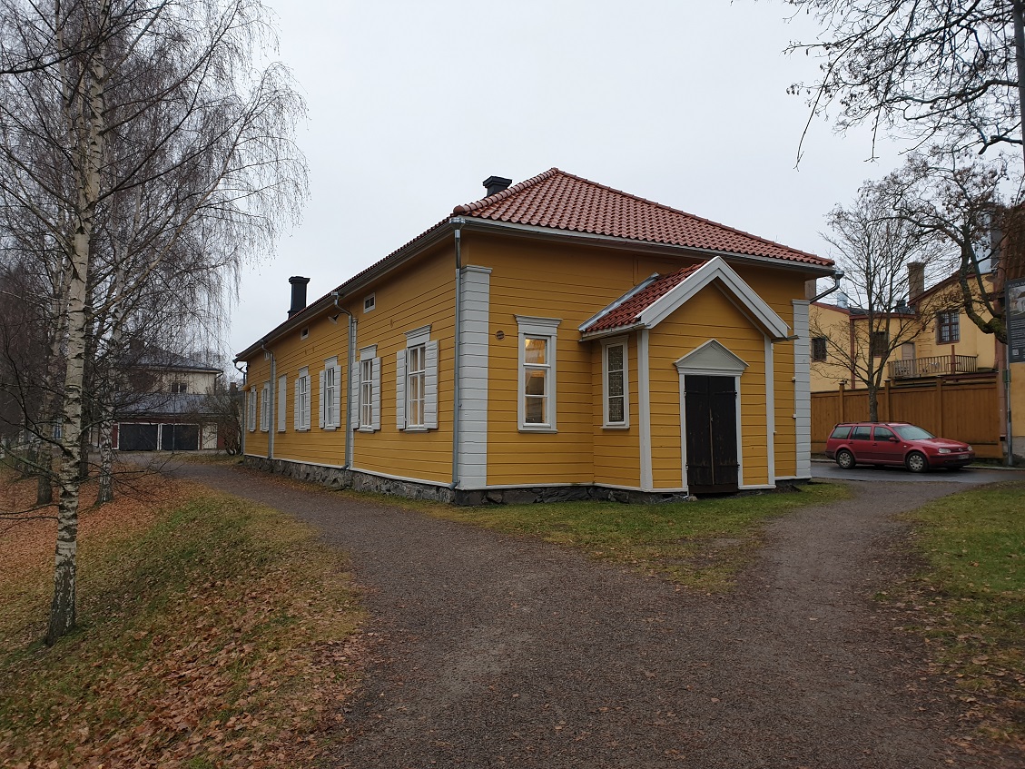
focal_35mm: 26
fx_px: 770
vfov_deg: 53.1
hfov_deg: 67.3
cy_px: 384
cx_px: 512
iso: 50
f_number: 2.4
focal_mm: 4.3
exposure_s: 1/50
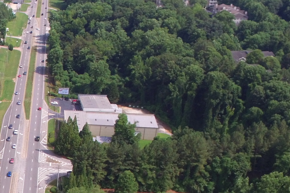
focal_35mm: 66
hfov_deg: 26.2
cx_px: -84
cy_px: 212
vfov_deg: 19.7
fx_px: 532
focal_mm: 3.61
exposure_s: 1/756
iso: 100
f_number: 2.8
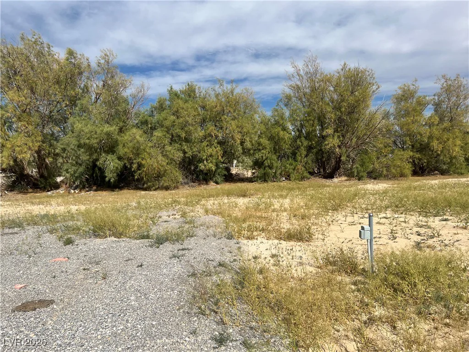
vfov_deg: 53.1
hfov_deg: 67.3
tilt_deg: -2.0
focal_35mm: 26
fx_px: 352
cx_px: 234
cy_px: 176
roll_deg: +0.7
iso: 50
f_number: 1.5
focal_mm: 5.7
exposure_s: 1/7463
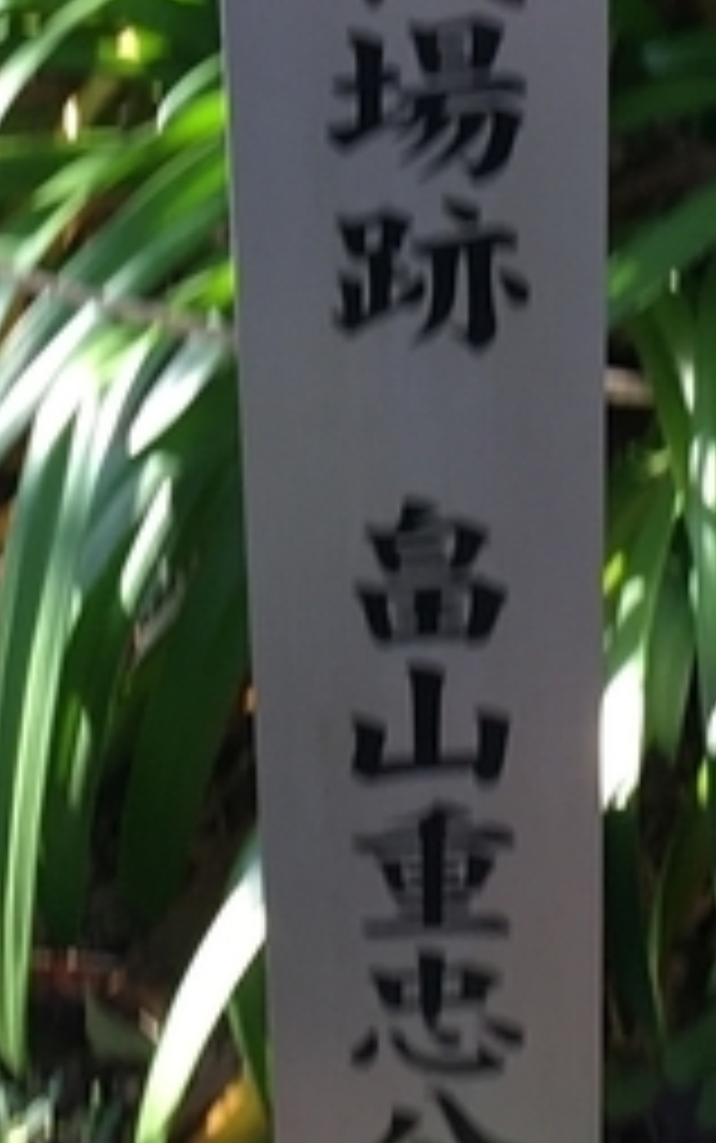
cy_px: -94
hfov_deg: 9.1
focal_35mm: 145
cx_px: 284
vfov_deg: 14.1
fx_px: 4522
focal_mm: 4.15
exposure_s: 1/120
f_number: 2.2
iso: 25
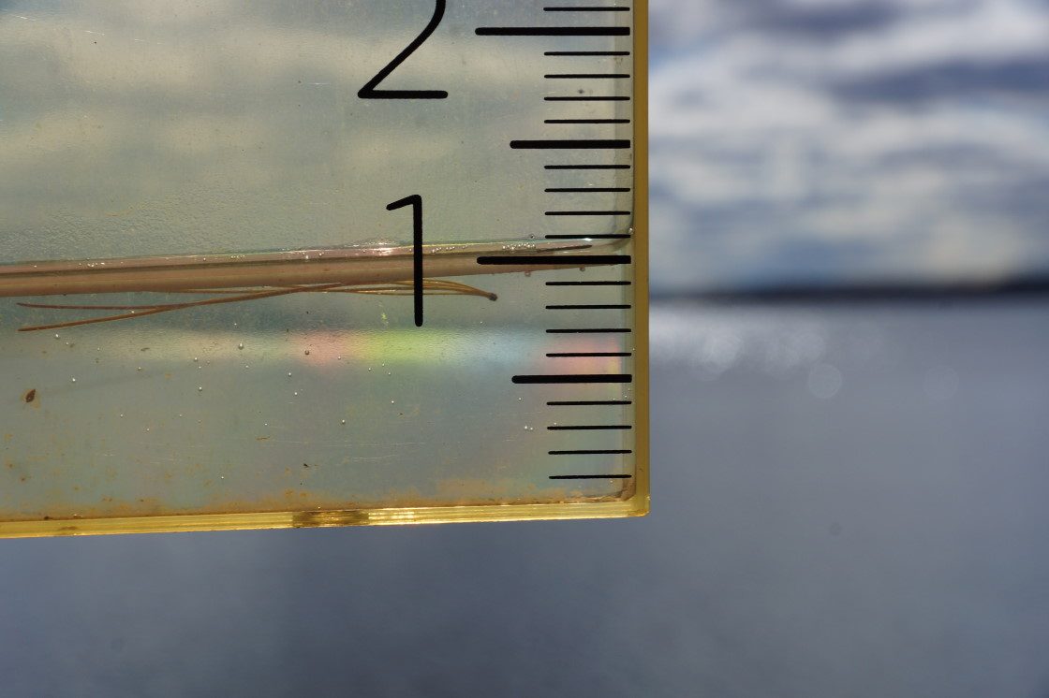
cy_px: 349
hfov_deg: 19.5
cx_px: 524
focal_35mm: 105
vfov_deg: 13.0
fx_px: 3059
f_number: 11
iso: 100
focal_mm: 70
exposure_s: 1/200
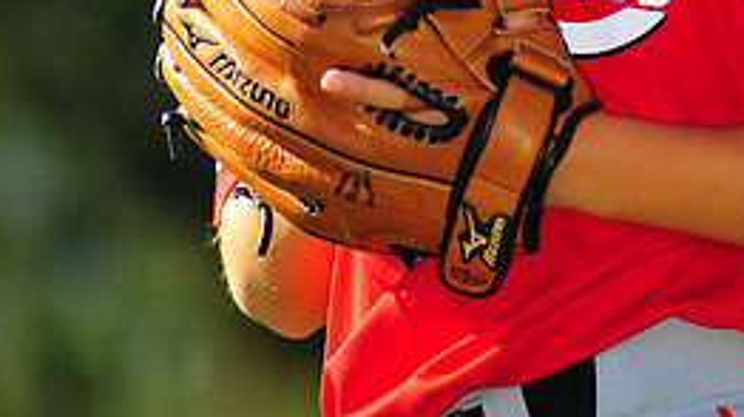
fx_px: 8222
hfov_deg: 5.2
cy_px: -119
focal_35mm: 417
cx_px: 511
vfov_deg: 2.9
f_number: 3.5
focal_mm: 180
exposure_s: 1/1000
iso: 200
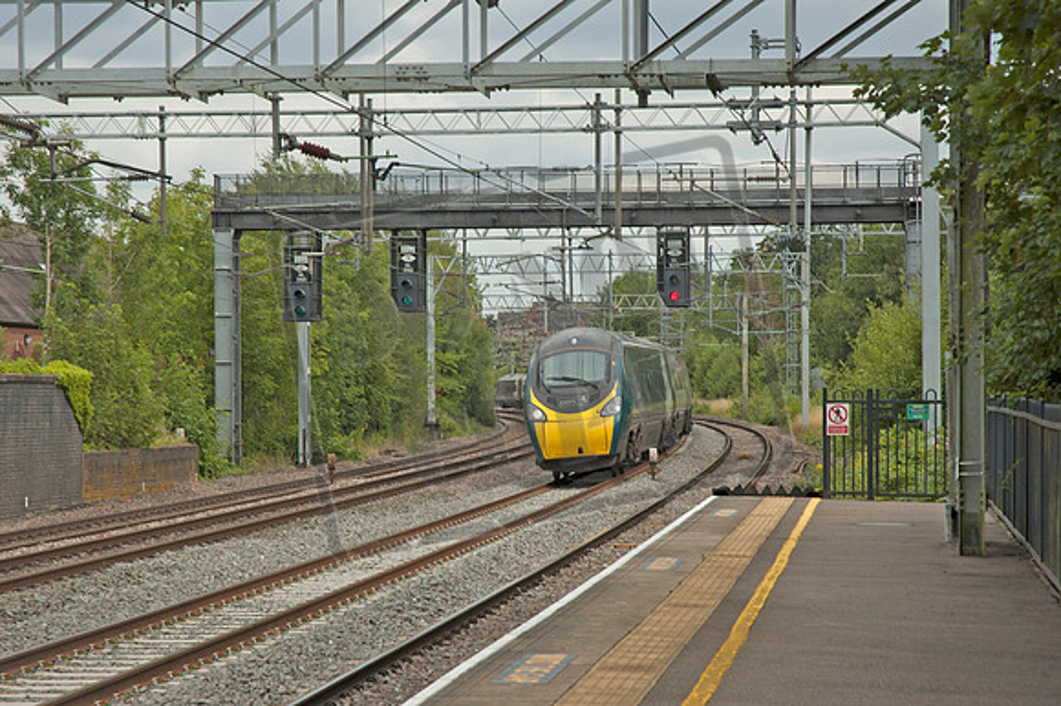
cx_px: 530
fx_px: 2739
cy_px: 353
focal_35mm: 93
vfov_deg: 14.7
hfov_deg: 21.9
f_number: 5.6
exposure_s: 1/500
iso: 280
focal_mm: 62
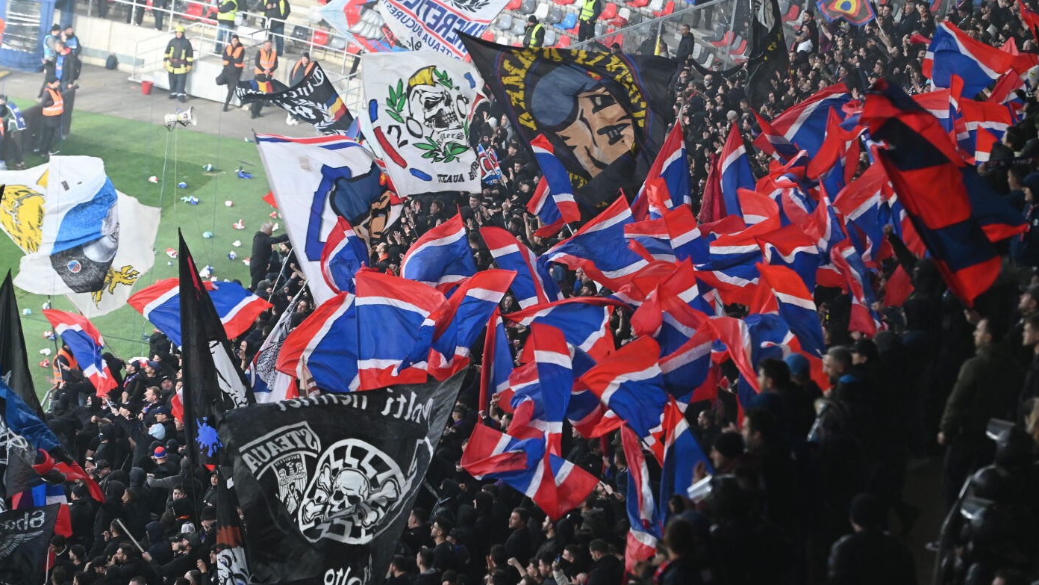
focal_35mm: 158
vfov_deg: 7.7
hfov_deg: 13.6
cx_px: 518
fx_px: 4353
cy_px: 262
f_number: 4
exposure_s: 1/250
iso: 4000
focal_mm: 150
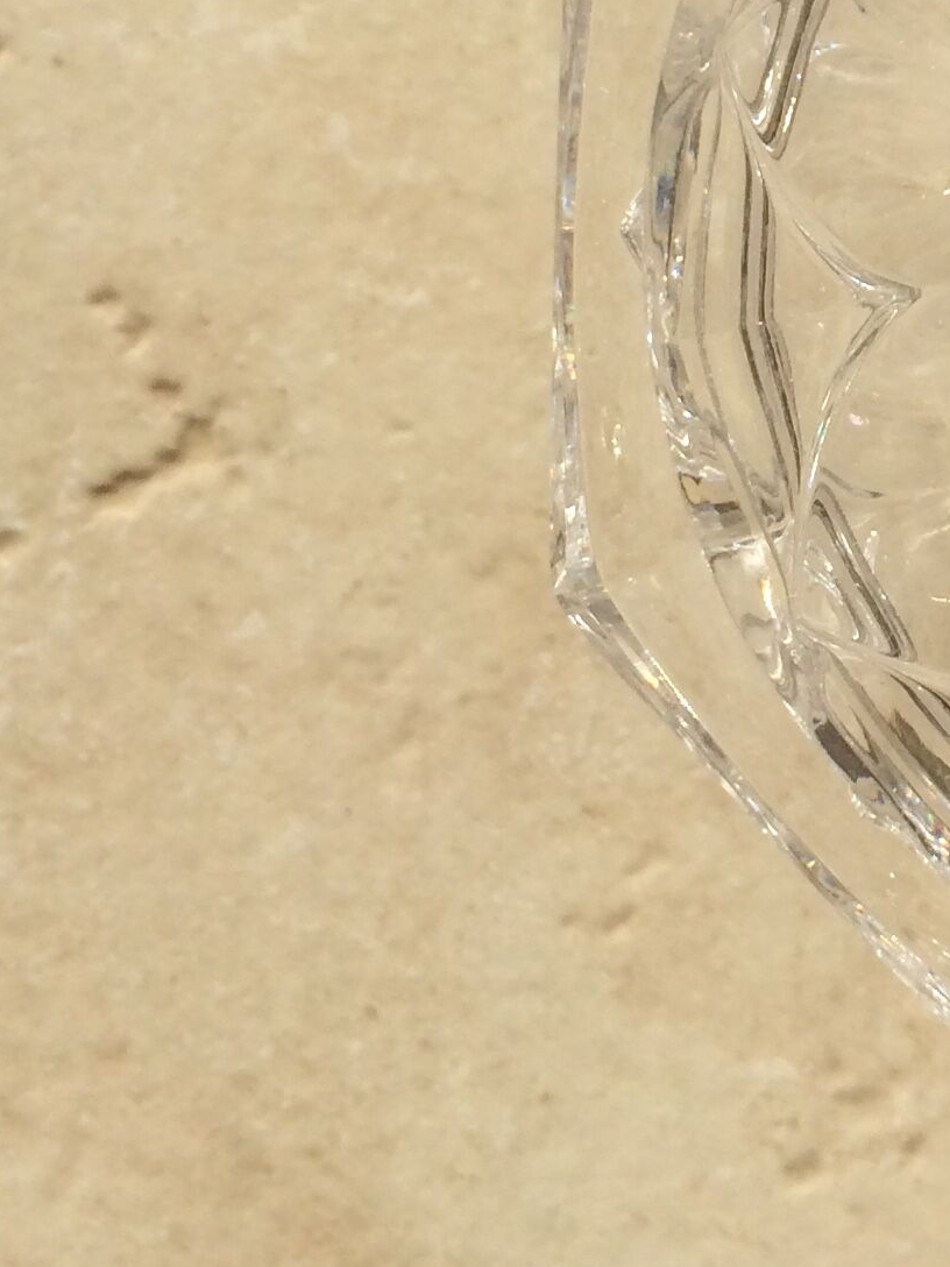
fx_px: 3183
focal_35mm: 87
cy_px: 181
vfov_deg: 22.1
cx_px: 1402
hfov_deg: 15.7
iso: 32
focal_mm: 4.15
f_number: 2.2
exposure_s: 1/2415
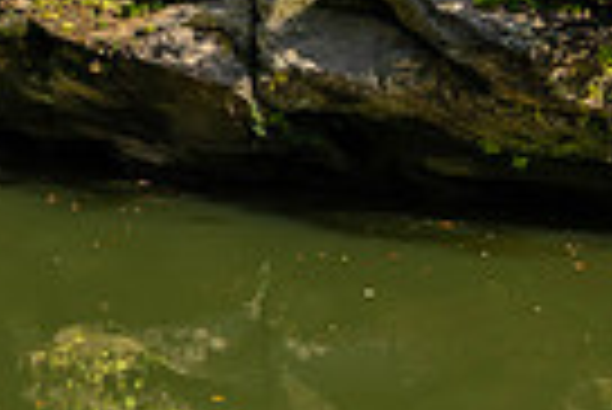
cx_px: -351
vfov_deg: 10.8
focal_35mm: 123
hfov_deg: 15.2
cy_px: -178
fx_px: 2093
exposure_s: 1/160
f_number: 8
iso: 100
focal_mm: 28
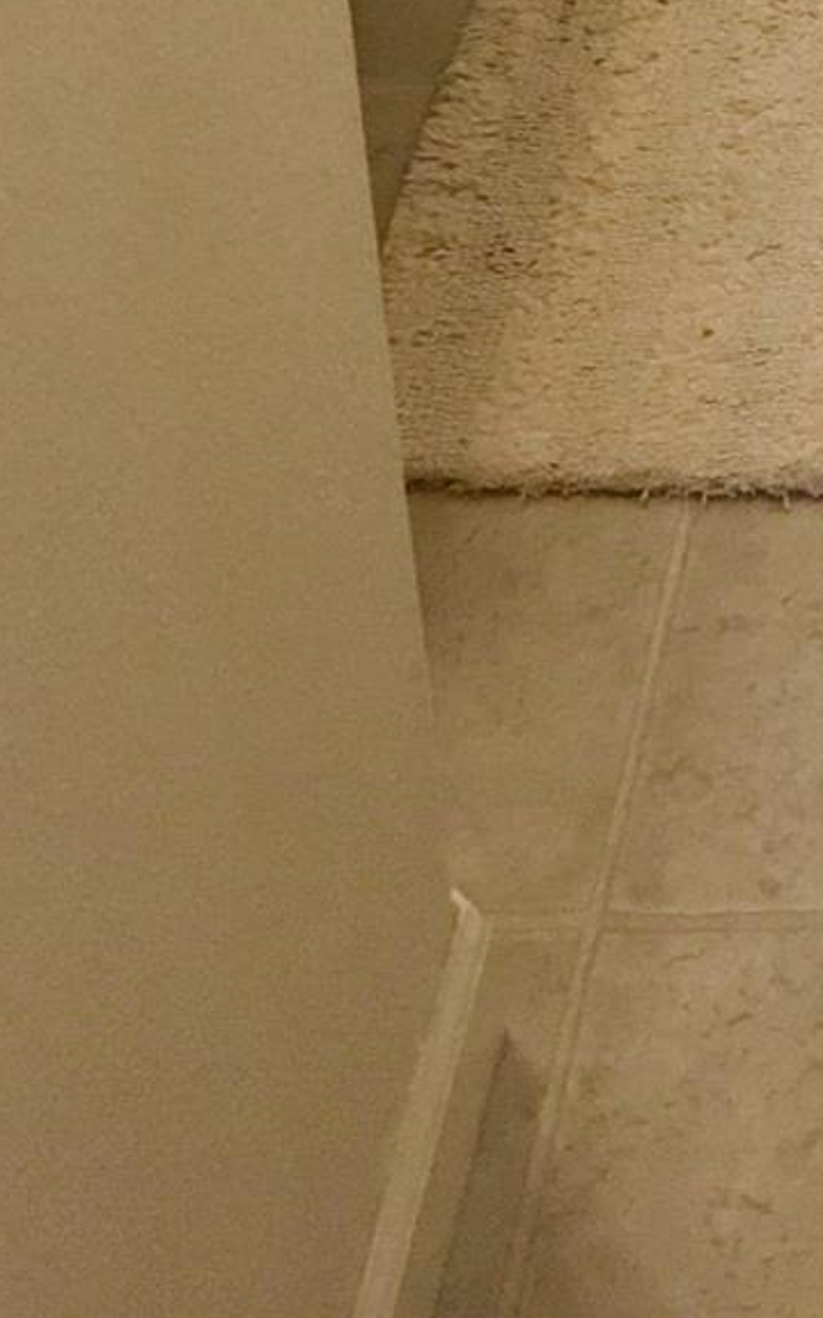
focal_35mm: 107
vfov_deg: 16.7
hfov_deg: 11.3
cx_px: 1527
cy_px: -951
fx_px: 3843
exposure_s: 1/15
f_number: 2.2
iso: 50
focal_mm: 4.15
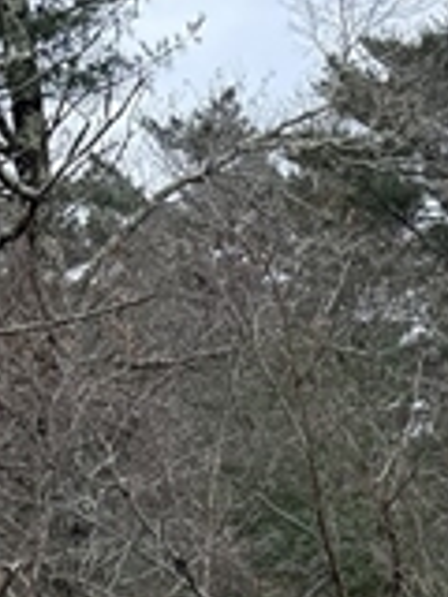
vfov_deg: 14.3
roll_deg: +4.4
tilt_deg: -9.5
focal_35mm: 115
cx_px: 422
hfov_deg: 12.8
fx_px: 1984
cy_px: 1190
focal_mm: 6.76
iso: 100
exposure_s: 1/772
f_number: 1.78
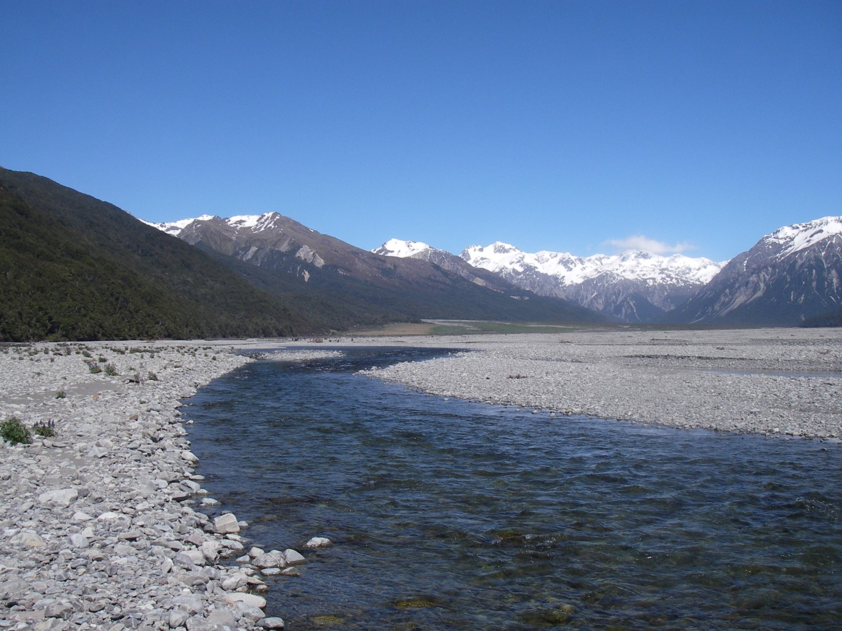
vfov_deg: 37.7
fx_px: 924
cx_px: 421
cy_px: 316
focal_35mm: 38
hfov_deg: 49.0
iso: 80
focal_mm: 6.3
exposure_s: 1/400
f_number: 6.6
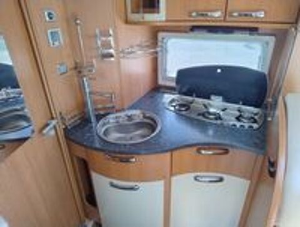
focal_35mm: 24
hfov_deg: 71.5
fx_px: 208
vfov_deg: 57.0
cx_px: 150
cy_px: 114
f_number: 1.8
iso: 303
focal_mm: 5.56
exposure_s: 1/50
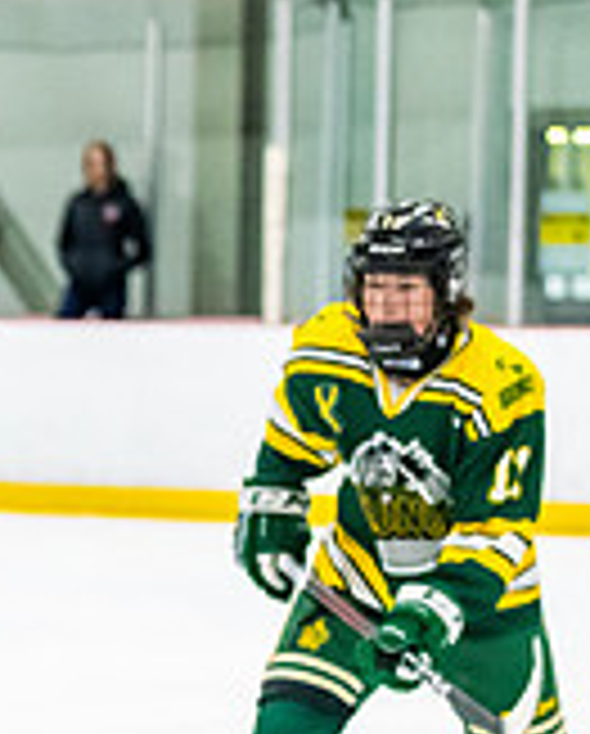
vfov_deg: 7.6
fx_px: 5463
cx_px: -444
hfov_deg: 6.1
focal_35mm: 251
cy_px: 801
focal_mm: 70
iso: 4000
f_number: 2.8
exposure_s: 1/800
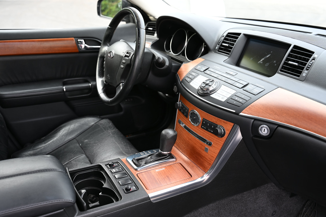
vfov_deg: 37.9
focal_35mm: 35
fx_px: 317
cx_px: 163
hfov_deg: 54.4
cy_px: 108
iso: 100
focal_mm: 35
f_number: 4
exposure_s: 1/40
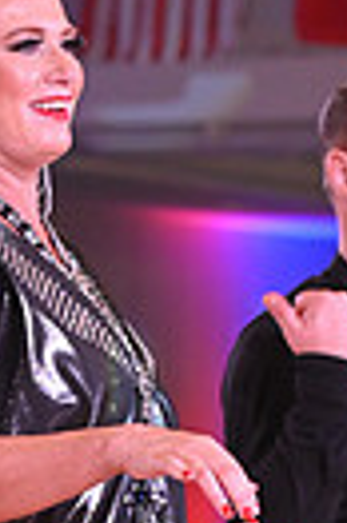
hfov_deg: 3.2
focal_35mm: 422
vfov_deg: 4.9
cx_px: 90
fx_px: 6117
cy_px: 751
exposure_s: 1/320
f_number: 4.5
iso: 2500
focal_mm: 95
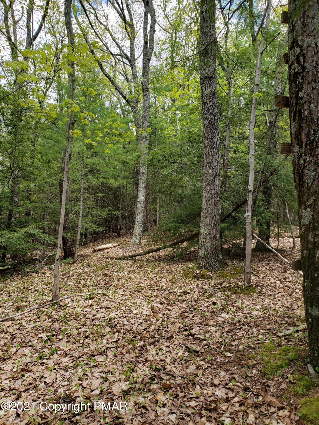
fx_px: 319
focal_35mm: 26
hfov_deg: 53.1
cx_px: 160
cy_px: 212
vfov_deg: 67.3
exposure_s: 1/186
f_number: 2.4
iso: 50
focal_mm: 4.3
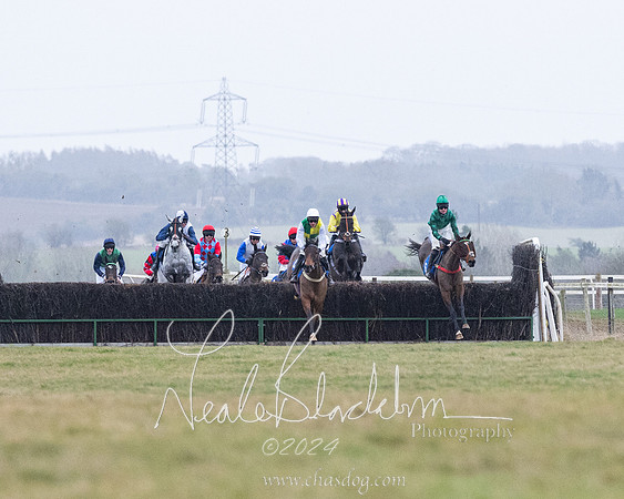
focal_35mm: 602
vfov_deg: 2.6
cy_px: 396
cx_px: 417
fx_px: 11109
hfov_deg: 3.2
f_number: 4
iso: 1250
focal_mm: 200
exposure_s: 1/1000
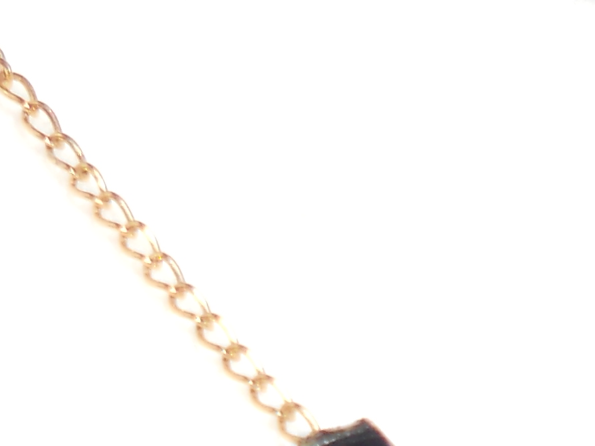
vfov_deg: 9.8
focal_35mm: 143
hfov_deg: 13.5
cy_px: 813
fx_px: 2458
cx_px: 697
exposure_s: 1/25
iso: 80
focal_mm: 5.8
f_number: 8.8
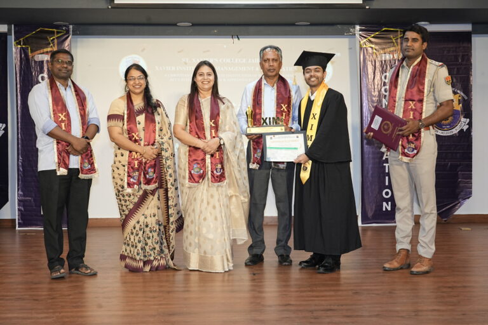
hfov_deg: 38.9
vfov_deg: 26.5
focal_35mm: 51
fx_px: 691
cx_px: 244
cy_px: 162
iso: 2500
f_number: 7.1
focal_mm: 51
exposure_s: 1/160
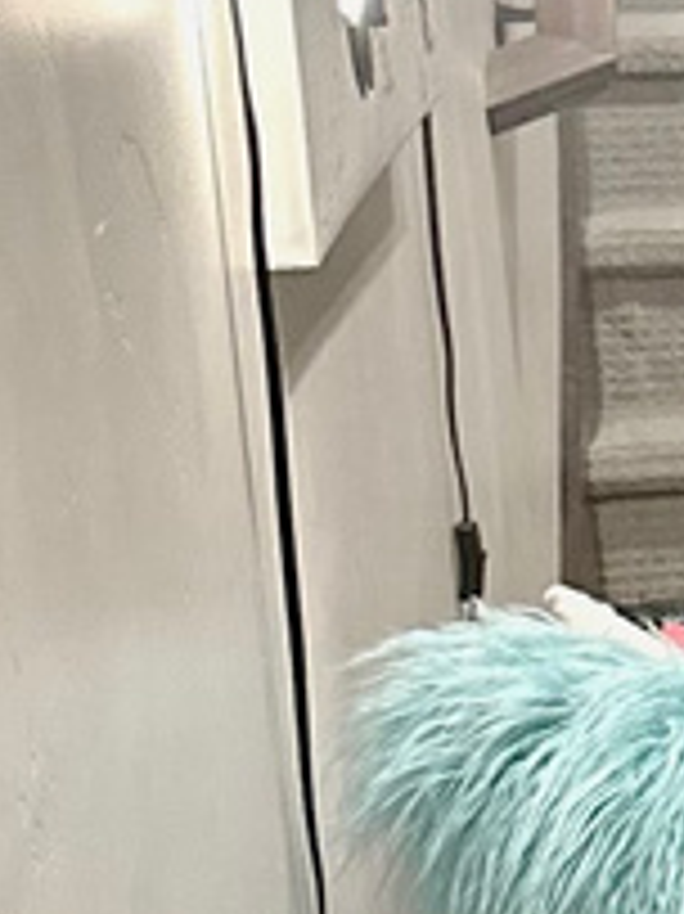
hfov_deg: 6.8
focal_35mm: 182
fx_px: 4800
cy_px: 801
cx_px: 2470
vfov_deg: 10.8
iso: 320
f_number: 1.78
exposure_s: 1/60
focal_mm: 6.86
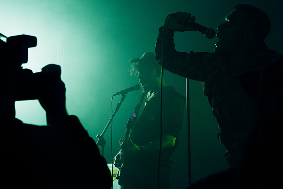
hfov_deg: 24.5
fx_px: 653
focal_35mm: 83
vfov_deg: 16.5
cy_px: 94
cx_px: 142
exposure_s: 1/250
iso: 1600
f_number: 7.1
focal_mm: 55
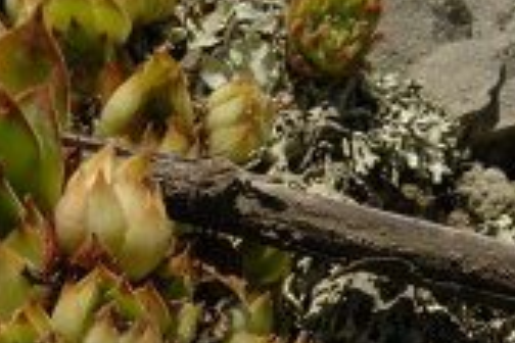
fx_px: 1402
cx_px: -64
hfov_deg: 19.8
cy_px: 466
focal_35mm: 98
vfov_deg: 13.4
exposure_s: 1/640
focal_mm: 5.9
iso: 64
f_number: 5.6
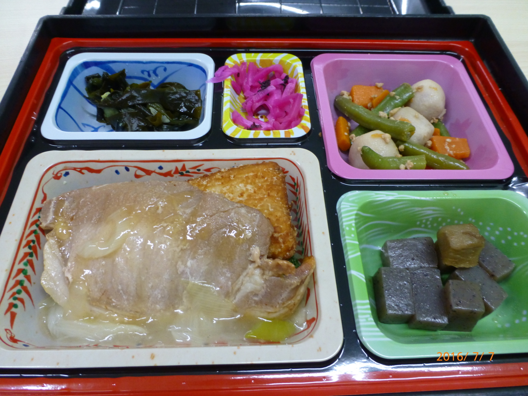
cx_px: 264
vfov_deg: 56.8
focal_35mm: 24
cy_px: 198
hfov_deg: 71.6
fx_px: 366
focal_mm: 4.3
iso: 320
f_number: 3.3
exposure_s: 1/60
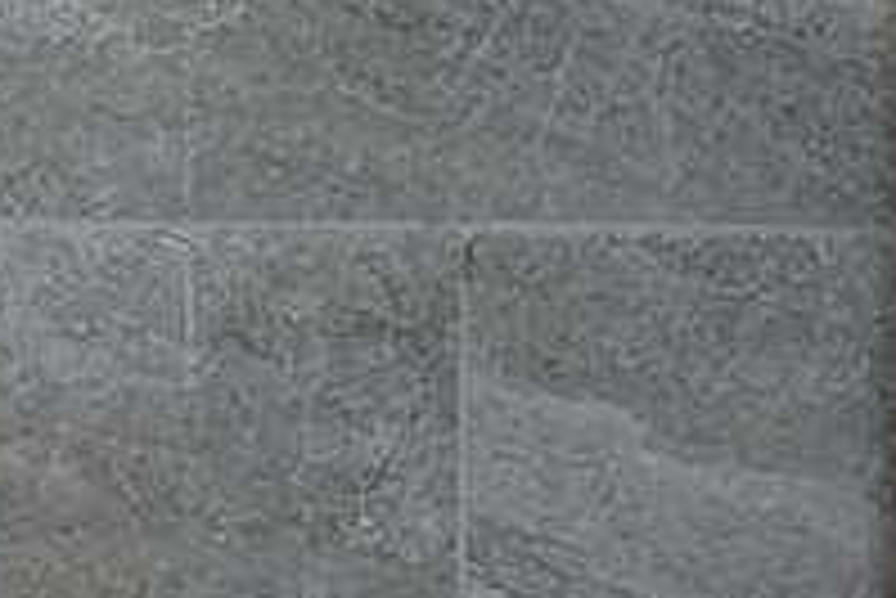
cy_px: 247
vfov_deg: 5.3
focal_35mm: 260
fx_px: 6481
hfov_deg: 7.6
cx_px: -783
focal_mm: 27
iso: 800
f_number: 4.5
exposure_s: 1/80
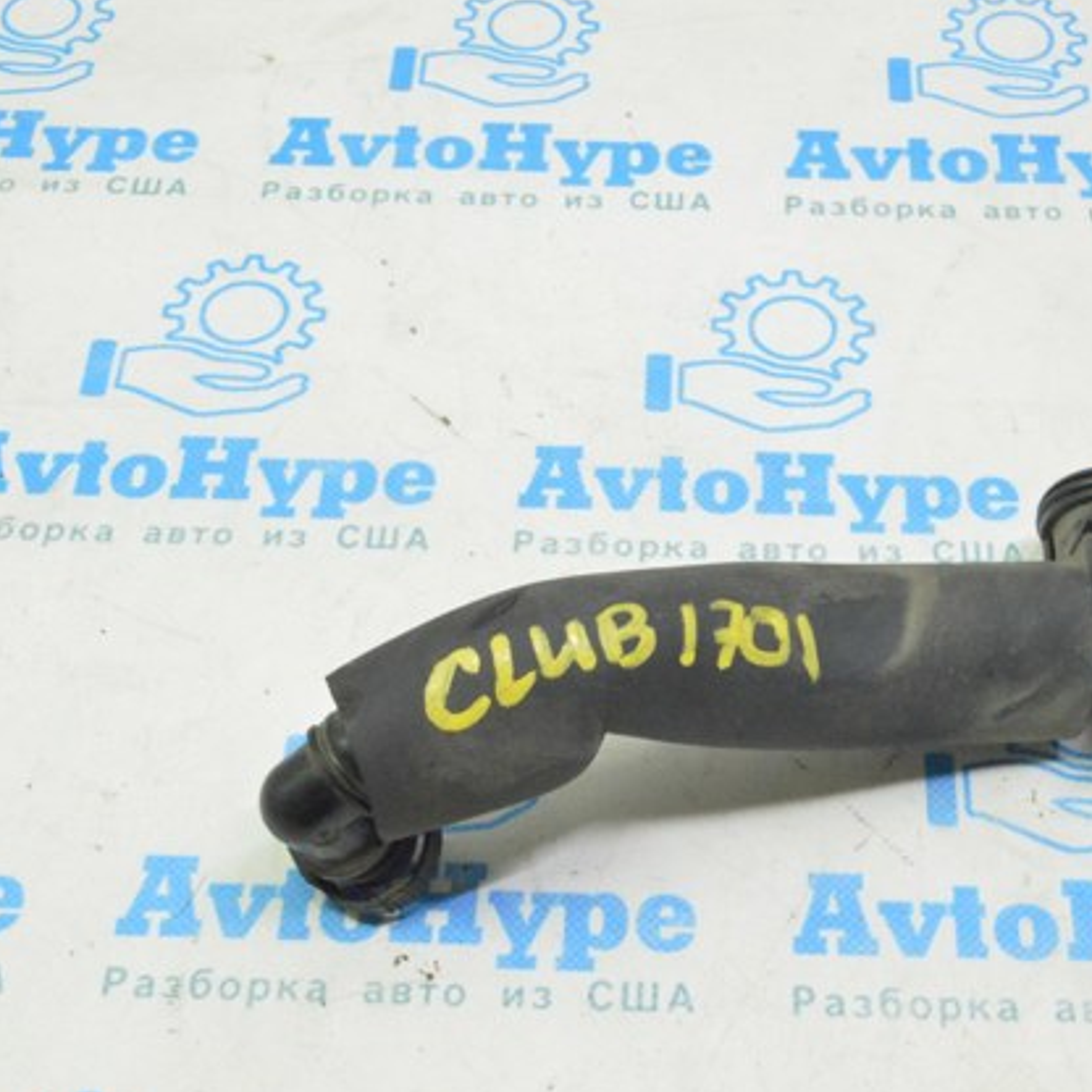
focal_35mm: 61
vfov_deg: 28.3
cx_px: 662
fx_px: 2165
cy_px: 553
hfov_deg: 28.2
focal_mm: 31
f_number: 20
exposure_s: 1/20
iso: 6400
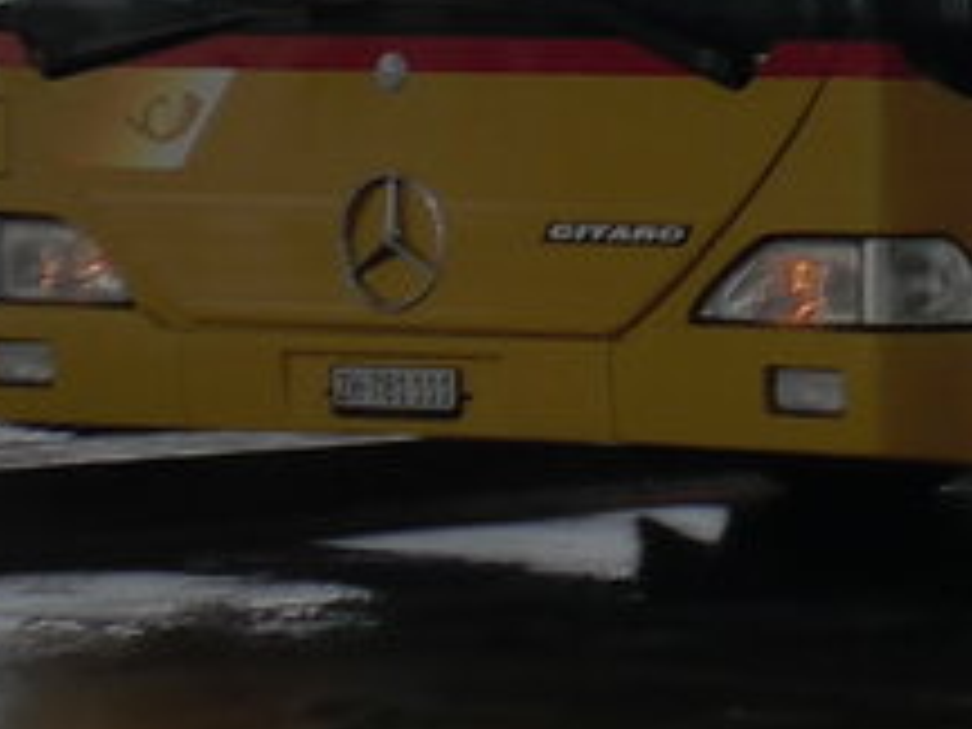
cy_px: -810
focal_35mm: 345
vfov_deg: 4.2
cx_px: 1948
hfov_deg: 5.6
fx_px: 9687
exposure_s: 1/250
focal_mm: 12.7
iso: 160
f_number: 3.7
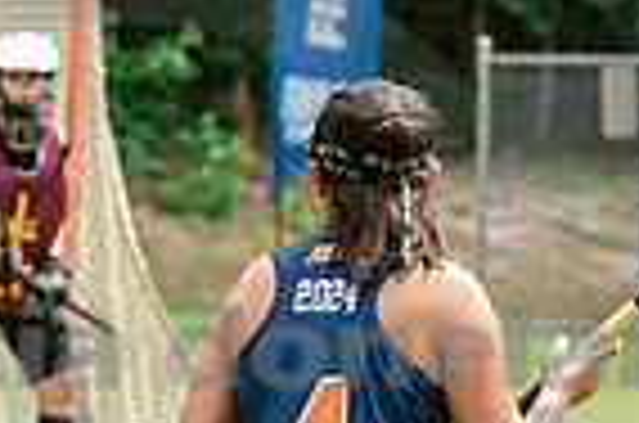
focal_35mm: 606
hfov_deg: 3.4
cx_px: 242
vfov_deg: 2.3
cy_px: 405
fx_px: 10732
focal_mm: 110
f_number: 5.6
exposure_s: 1/500
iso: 250
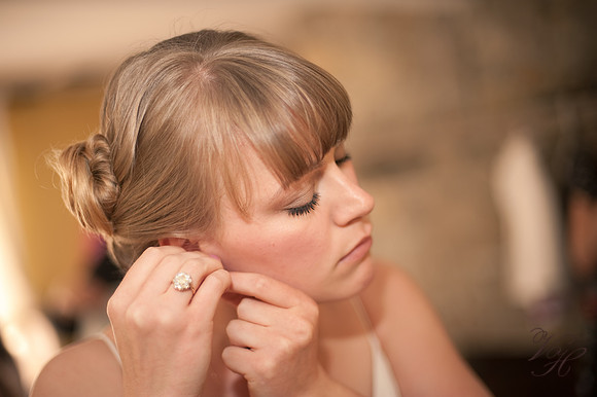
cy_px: 198
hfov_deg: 39.6
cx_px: 298
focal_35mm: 50
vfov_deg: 27.0
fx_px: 829
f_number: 1.4
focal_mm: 50
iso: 200
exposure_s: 1/100
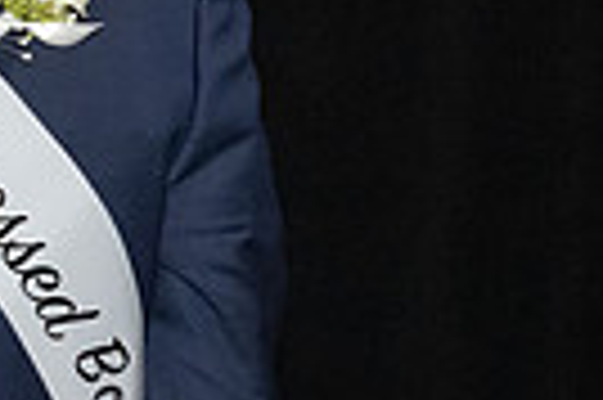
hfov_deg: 10.6
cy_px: 330
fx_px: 2944
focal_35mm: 176
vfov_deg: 7.8
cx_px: -650
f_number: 5.6
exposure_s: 1/125
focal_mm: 32
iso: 6400
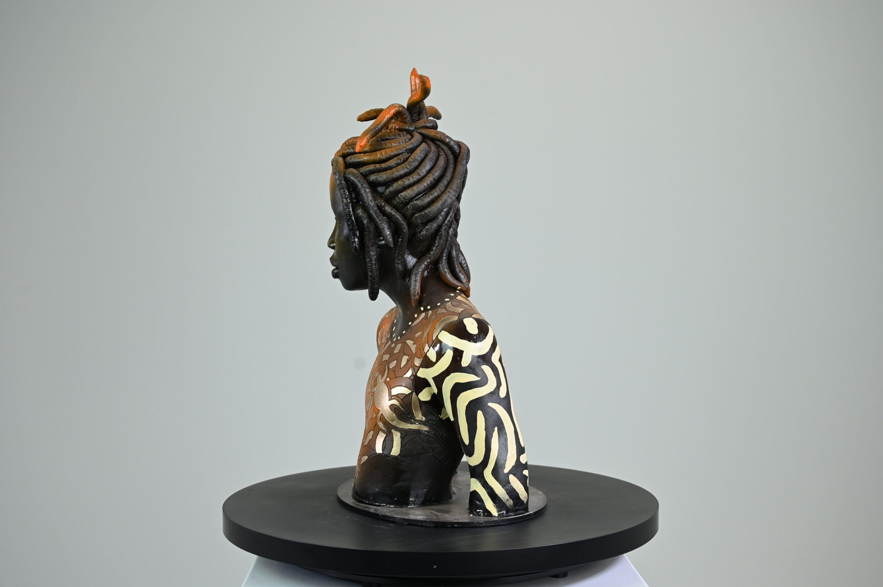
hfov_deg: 42.8
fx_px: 1127
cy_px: 294
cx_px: 442
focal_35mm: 46
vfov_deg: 29.2
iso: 1000
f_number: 5.6
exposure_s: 1/125
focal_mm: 46
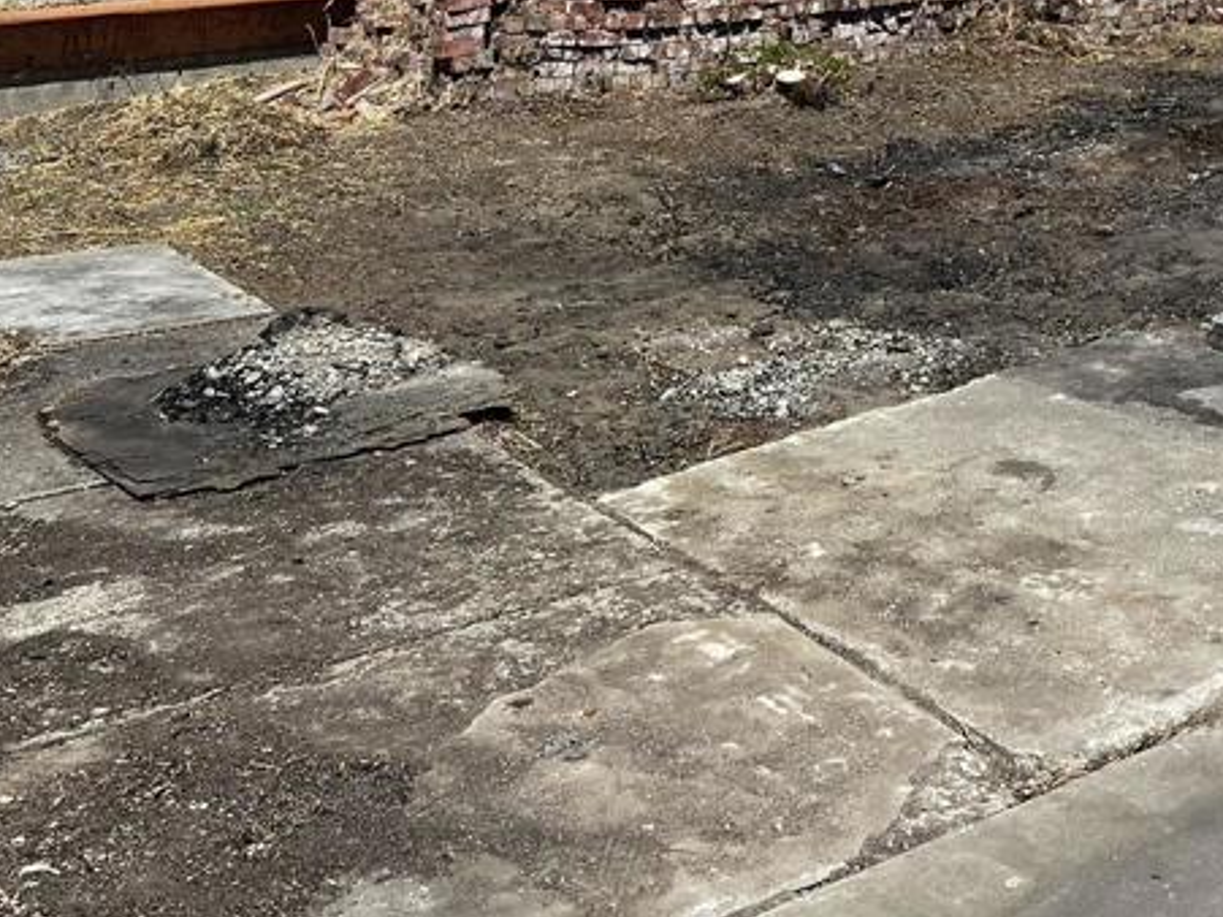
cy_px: 14
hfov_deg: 30.9
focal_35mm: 59
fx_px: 2084
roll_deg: -1.1
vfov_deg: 23.8
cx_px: 1147
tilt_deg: -8.3
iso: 50
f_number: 1.5
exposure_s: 1/4115
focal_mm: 5.7
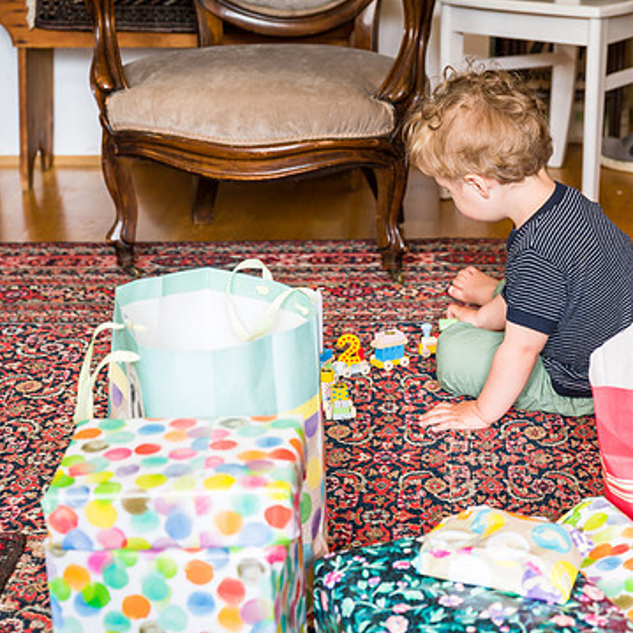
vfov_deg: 24.7
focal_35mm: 70
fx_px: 1448
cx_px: 439
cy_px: 316
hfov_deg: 24.5
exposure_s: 1/60
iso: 500
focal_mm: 51
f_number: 4
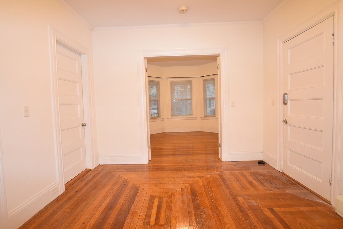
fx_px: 172
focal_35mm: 18
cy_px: 114
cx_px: 172
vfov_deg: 67.4
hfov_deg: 90.0
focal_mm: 12
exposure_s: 1/60
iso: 800
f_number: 4
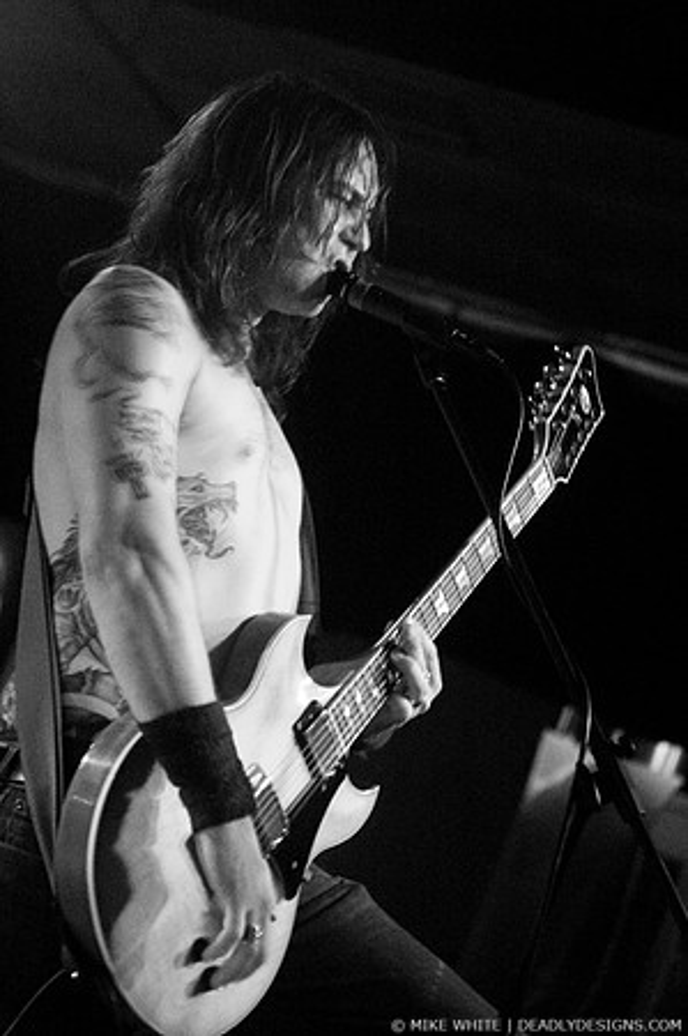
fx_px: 3017
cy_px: 518
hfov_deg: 13.0
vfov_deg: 19.5
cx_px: 344
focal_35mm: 105
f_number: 2.8
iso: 1600
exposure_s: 1/25
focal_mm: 70
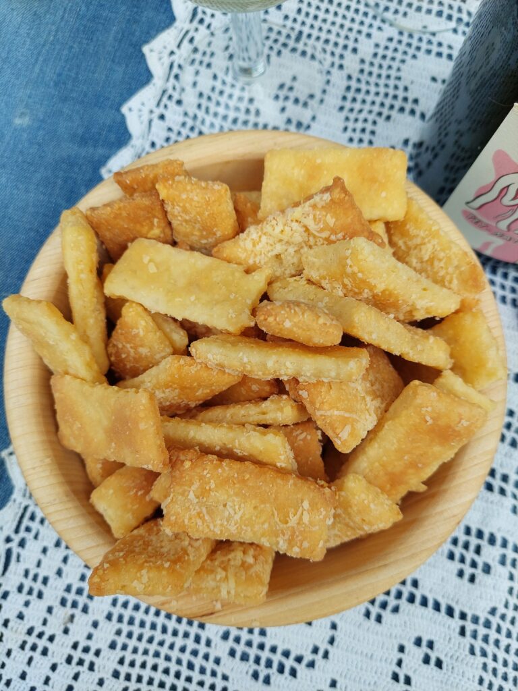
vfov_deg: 69.4
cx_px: 259
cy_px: 346
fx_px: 499
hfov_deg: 54.9
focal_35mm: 25
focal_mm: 5.23
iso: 40
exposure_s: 1/174
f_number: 1.8
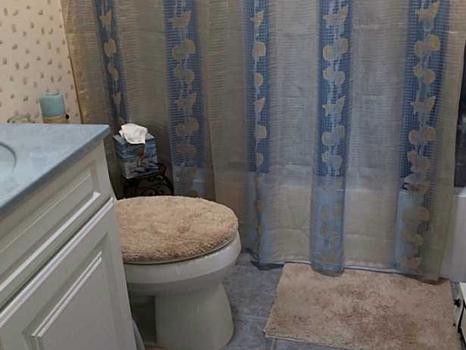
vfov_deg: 36.8
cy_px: 149
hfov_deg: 47.8
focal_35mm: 39
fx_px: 525
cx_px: 224
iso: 100
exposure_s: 1/30
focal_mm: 4.12
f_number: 2.2
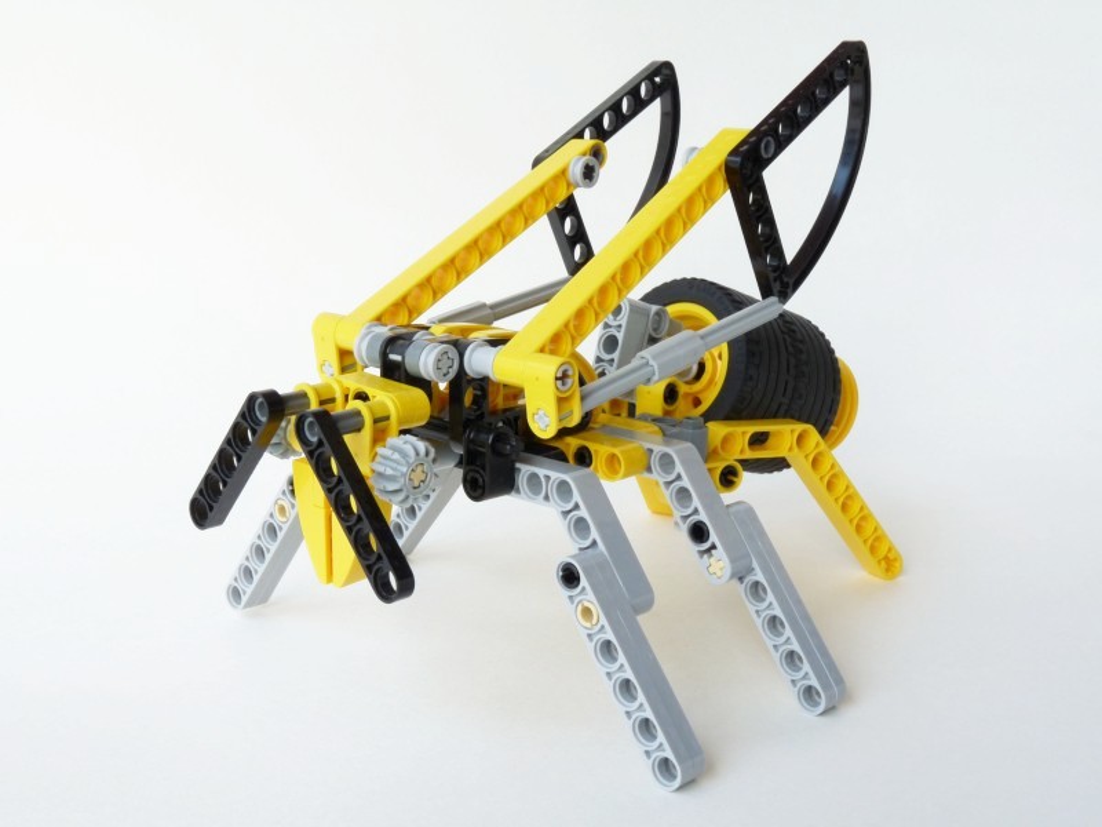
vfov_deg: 30.3
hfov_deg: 39.7
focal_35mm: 48
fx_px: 1528
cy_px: 414
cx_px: 551
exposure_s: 1/40
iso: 100
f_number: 8
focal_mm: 8.5
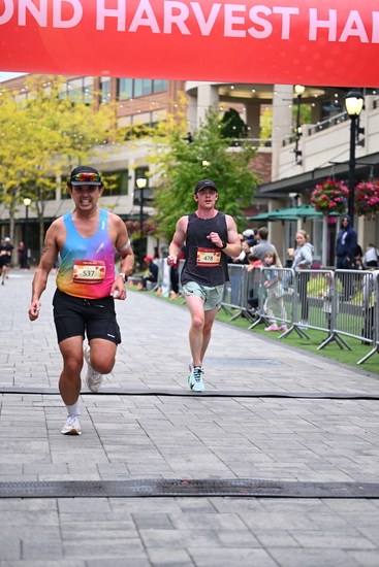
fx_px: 1199
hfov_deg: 18.0
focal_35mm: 76
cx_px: 190
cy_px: 284
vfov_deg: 26.6
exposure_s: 1/2500
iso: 1250
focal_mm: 76
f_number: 2.8
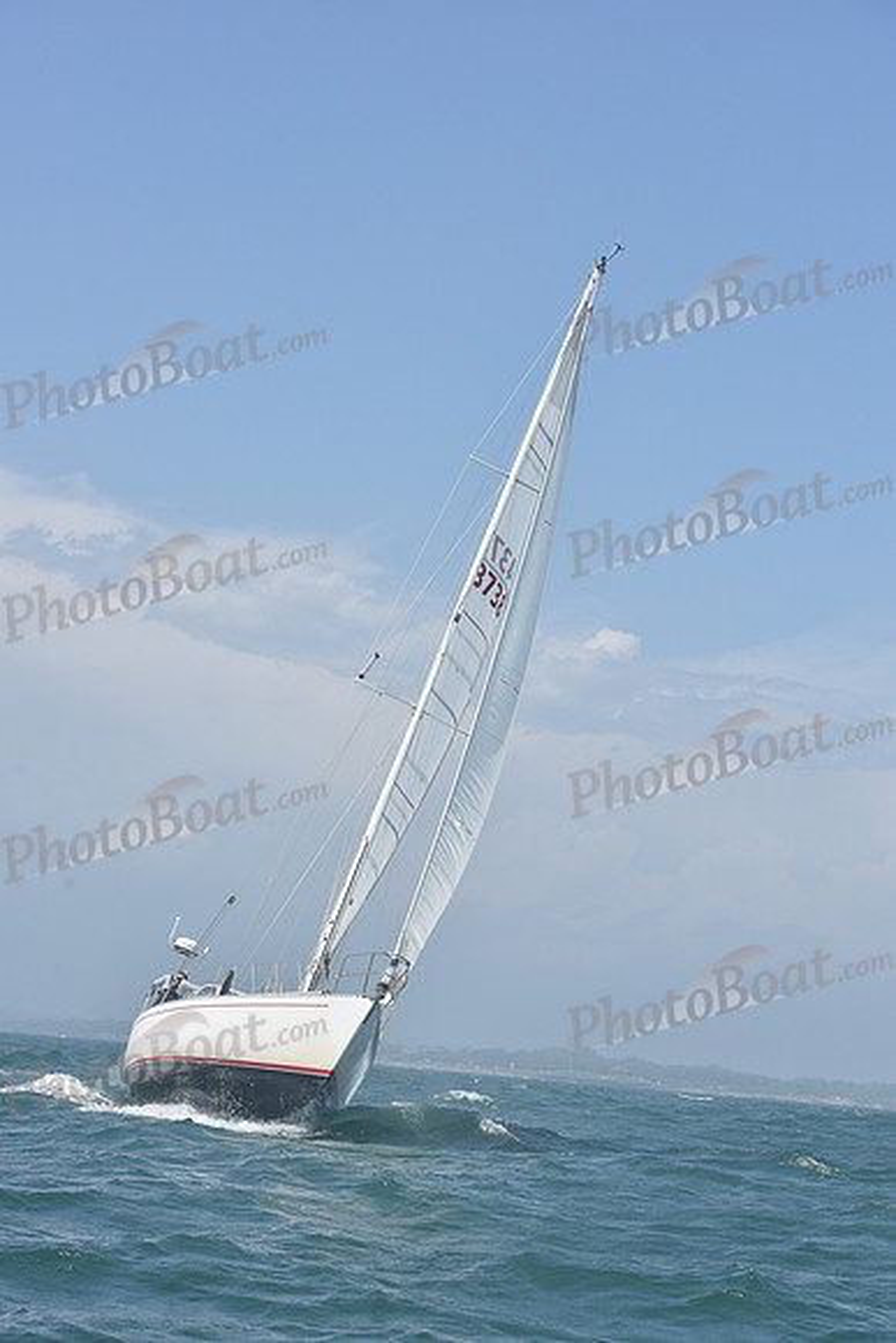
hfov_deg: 19.5
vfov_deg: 28.8
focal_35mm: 70
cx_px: 448
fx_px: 2612
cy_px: 672
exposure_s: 1/1000
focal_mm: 70
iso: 320
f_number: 10
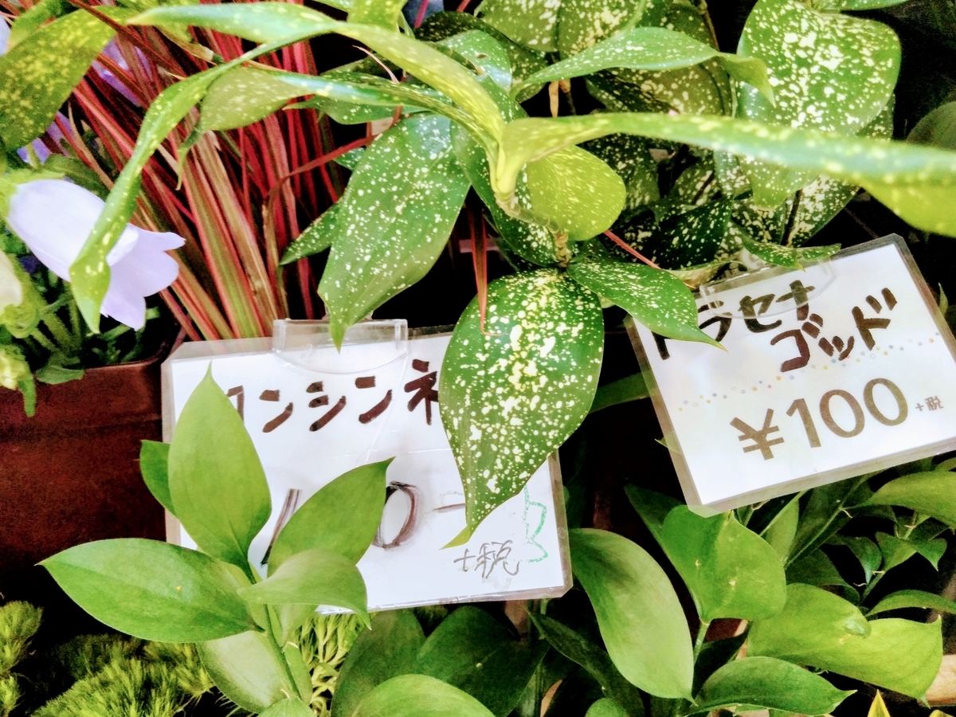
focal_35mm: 26
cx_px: 478
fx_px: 718
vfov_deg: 53.1
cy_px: 358
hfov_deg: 67.3
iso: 244
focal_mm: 3.46
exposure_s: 1/33
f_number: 2.2
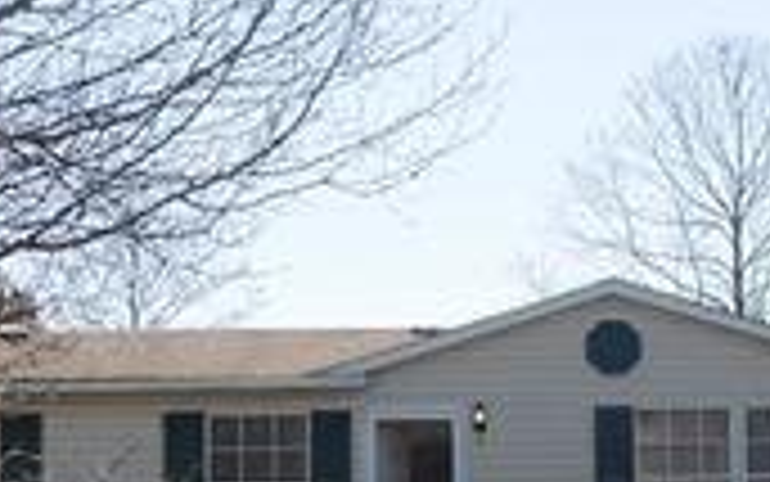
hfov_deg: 13.7
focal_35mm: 149
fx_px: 3128
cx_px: 869
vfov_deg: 8.8
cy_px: 417
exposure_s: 1/250
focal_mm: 26
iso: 200
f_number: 10
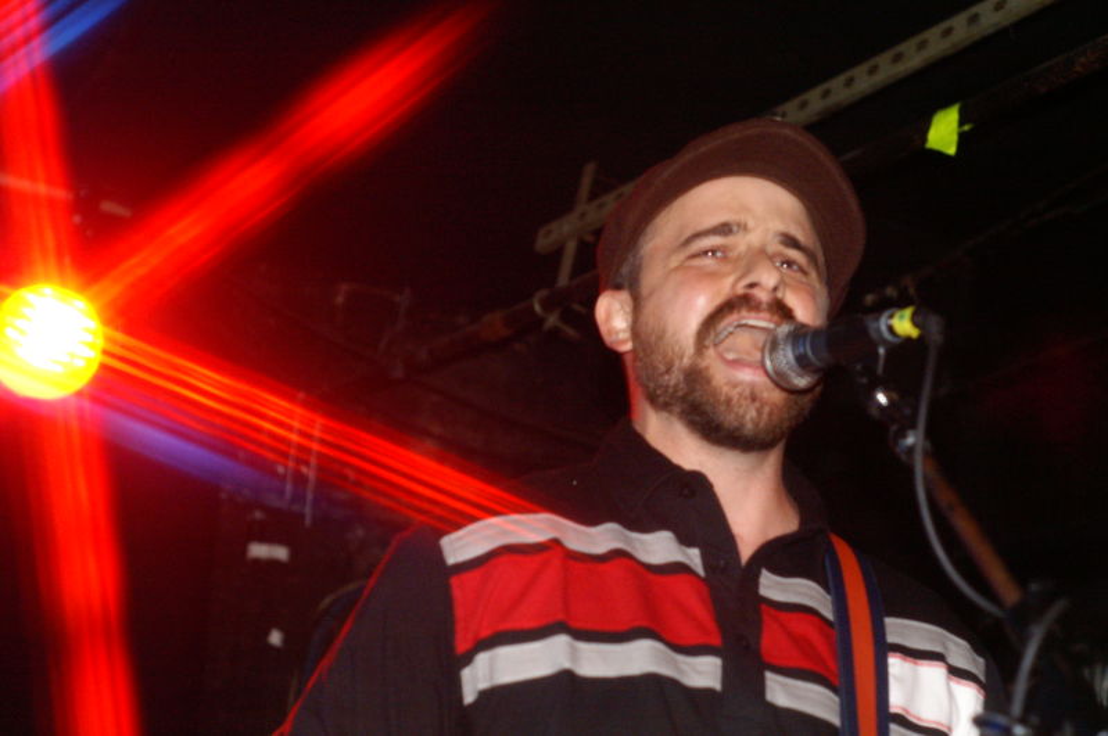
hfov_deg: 27.0
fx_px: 2306
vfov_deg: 18.1
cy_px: 368
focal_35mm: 75
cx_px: 554
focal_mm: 50
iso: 1600
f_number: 3.5
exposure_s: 1/60
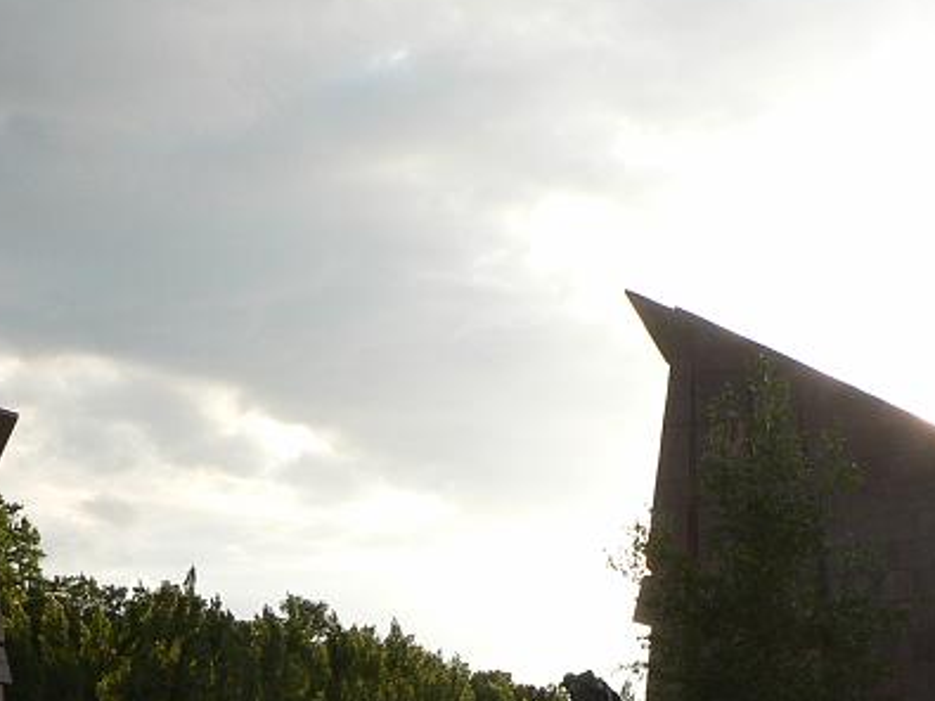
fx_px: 1971
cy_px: 675
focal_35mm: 73
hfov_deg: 26.6
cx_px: 379
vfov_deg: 19.6
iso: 80
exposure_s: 1/250
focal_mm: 6
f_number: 4
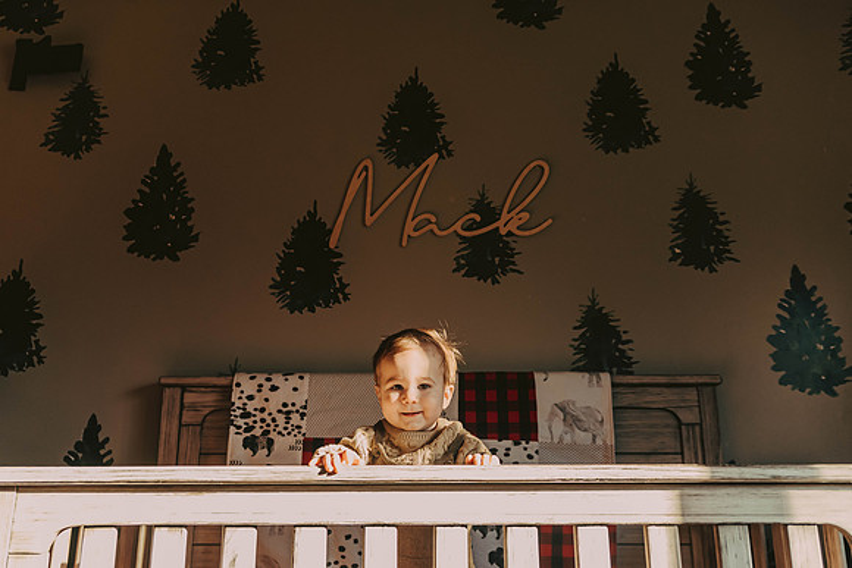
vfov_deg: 41.1
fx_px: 758
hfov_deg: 58.7
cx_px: 419
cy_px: 263
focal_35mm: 32
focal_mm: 28
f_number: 2.8
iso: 1250
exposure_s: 1/320
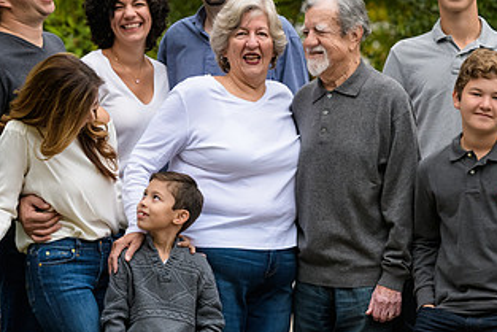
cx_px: 318
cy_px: 117
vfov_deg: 5.7
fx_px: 3329
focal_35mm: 241
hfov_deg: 8.5
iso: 1000
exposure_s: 1/400
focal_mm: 130
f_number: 5.6
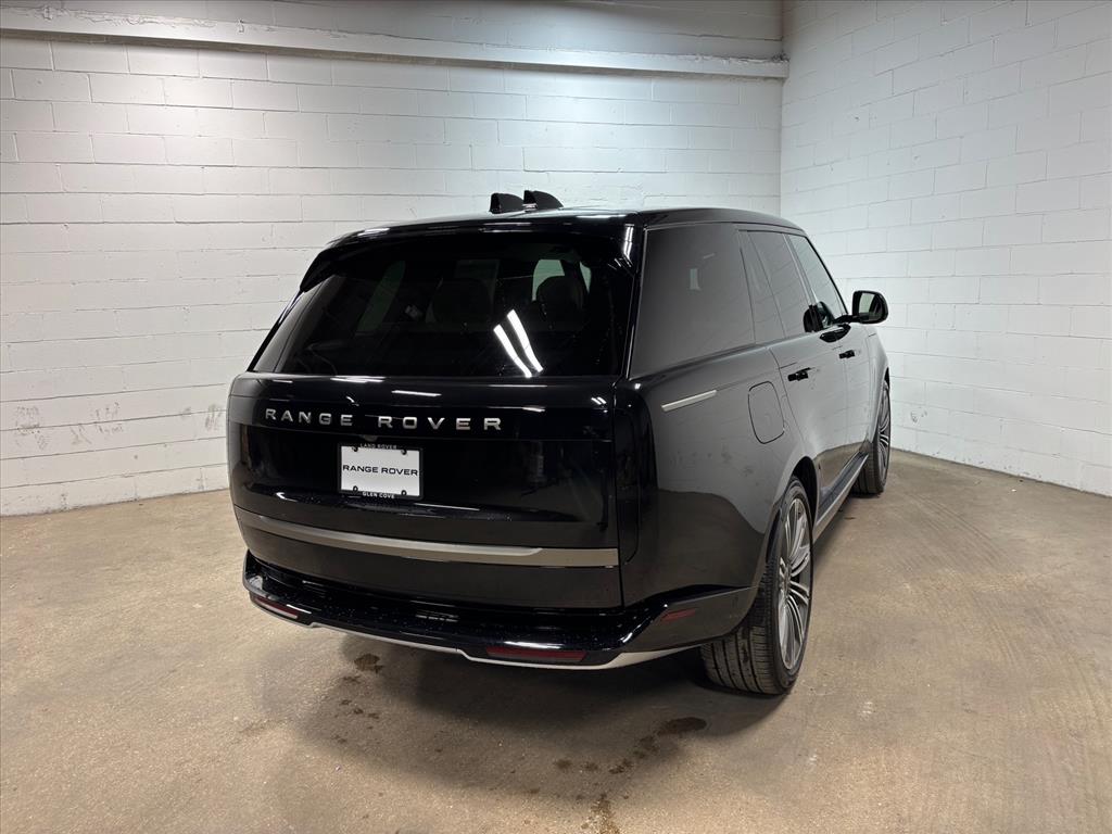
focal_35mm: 26
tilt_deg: -9.2
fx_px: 835
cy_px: 417
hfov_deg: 67.3
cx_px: 556
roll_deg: +2.1
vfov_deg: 53.1
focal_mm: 5.96
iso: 40
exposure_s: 1/174
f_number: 1.6
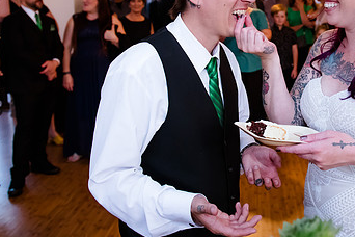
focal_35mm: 46
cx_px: 252
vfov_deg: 28.6
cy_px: 45
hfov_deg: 41.8
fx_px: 454
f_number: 3.5
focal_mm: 24
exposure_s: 1/250
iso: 3200
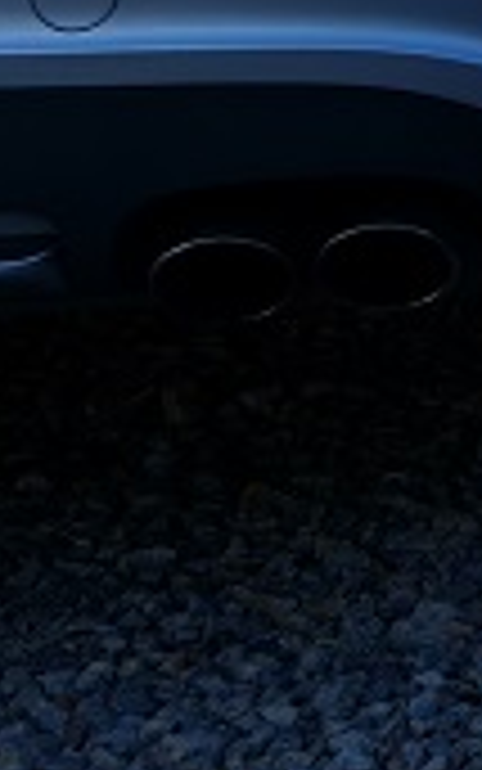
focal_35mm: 186
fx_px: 3906
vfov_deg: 10.8
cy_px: -414
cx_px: 1703
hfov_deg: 6.2
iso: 100
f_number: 8
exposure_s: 1/160
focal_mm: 26
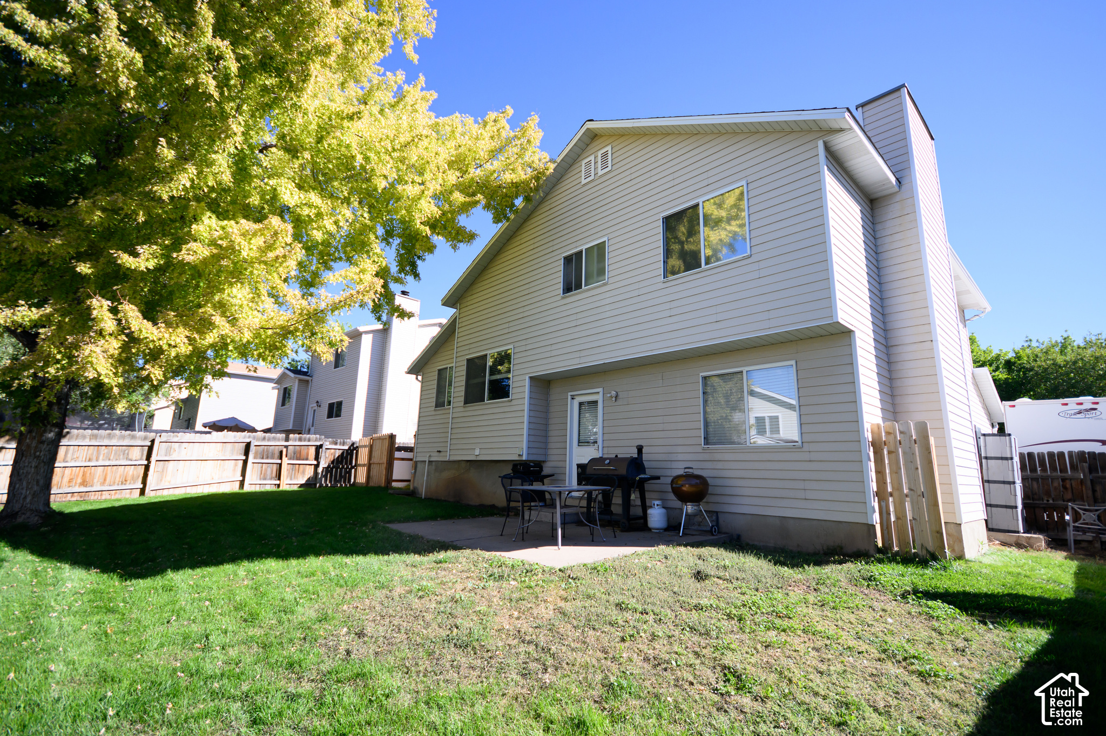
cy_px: 368
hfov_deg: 96.8
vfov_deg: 73.7
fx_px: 491
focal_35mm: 16
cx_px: 553
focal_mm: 11
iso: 250
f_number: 4.2
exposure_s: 1/800
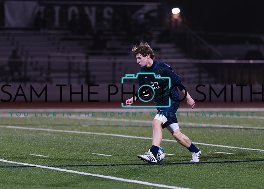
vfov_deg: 5.4
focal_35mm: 266
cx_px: 130
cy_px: 100
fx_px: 1992
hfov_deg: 7.6
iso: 1250
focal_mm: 135
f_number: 1.8
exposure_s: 1/1000
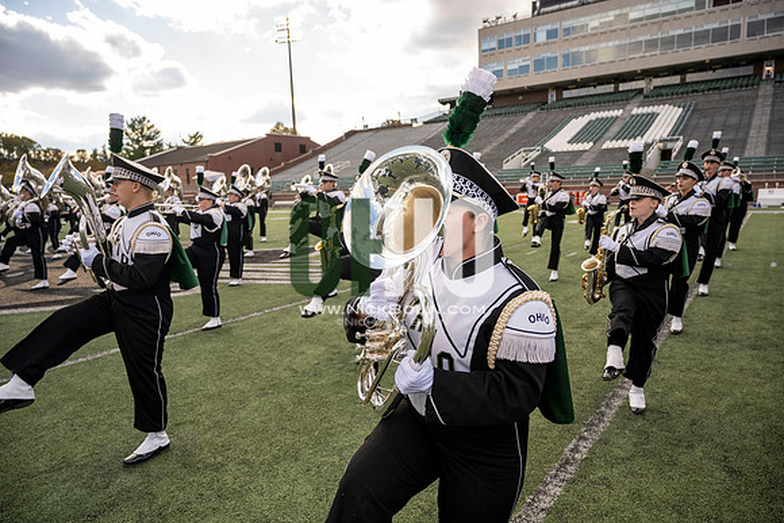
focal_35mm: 24
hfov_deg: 73.7
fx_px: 523
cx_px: 392
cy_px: 262
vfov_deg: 53.2
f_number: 4
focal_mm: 24
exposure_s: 1/2000
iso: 500
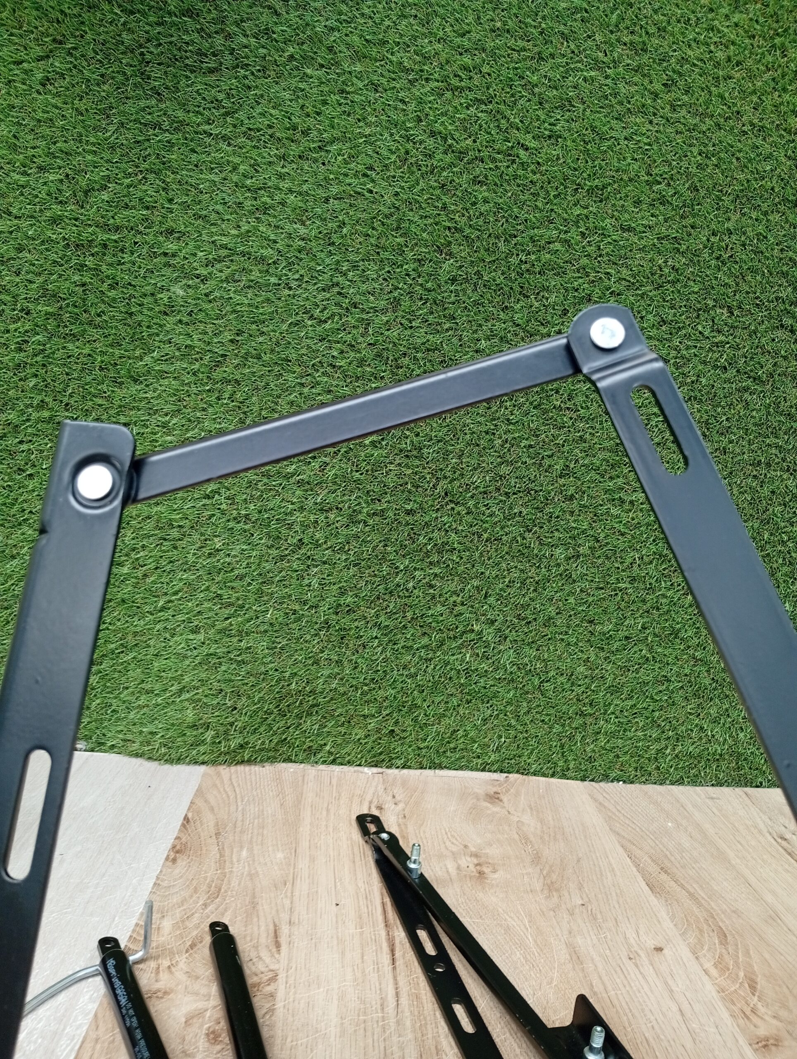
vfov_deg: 65.2
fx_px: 827
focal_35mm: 27
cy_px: 530
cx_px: 398
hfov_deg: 51.5
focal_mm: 3.98
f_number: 1.8
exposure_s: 1/50
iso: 232
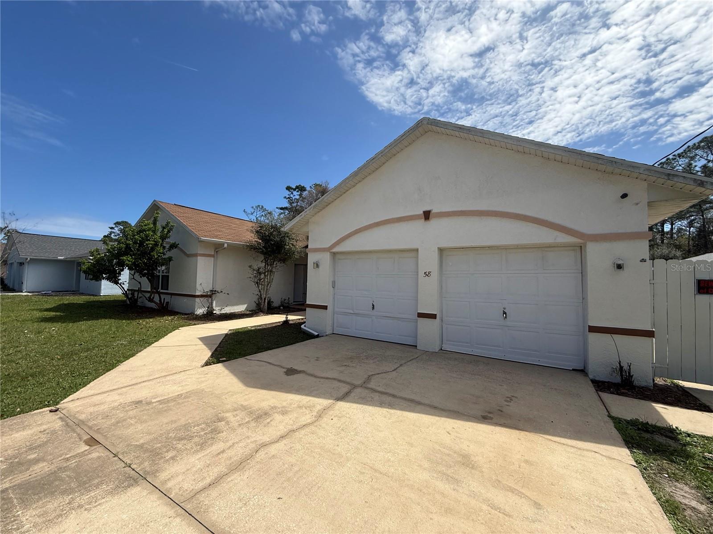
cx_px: 356
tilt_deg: +3.8
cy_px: 267
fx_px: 288
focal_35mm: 14
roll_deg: -0.6
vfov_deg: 85.7
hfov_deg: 102.1
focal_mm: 2.22
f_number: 2.2
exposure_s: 1/1795
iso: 64
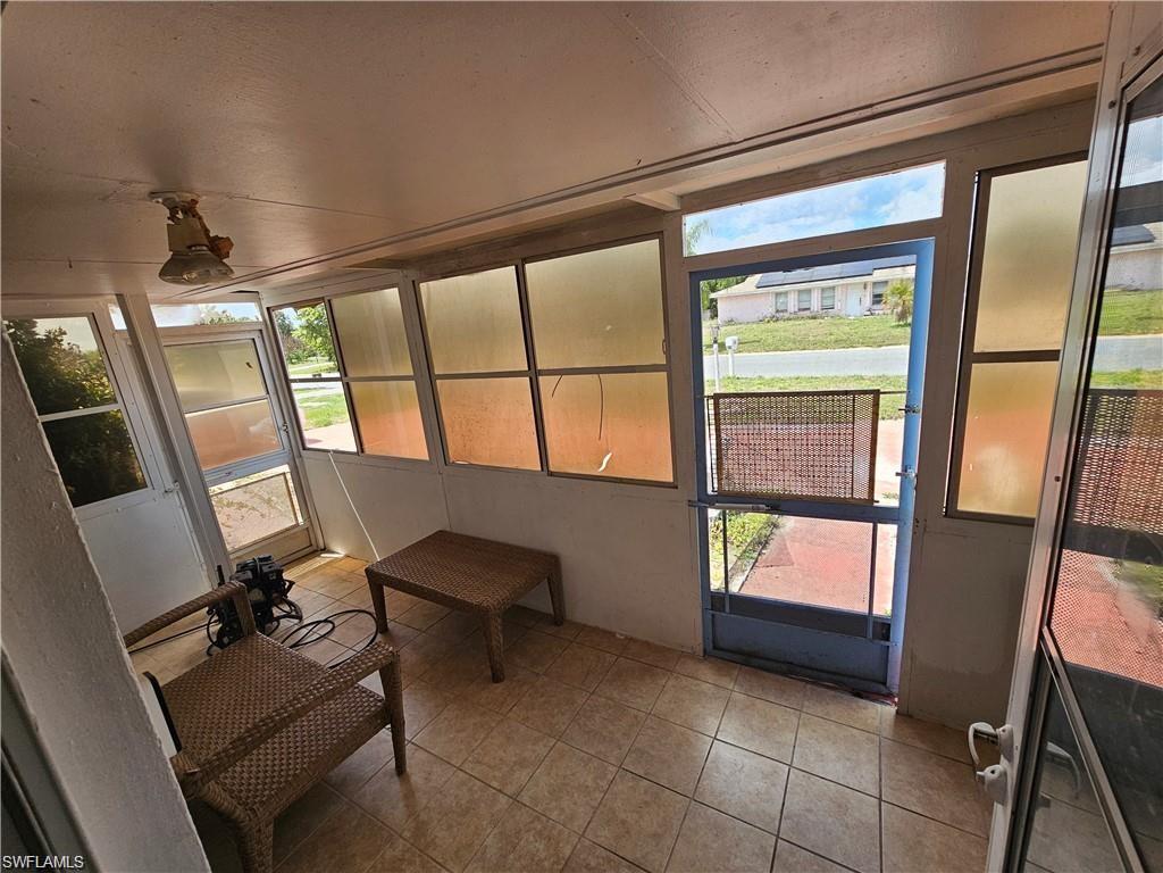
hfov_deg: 106.2
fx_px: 437
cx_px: 582
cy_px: 436
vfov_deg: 89.9
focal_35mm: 13
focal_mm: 2.2
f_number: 2.2
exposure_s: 1/235
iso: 50
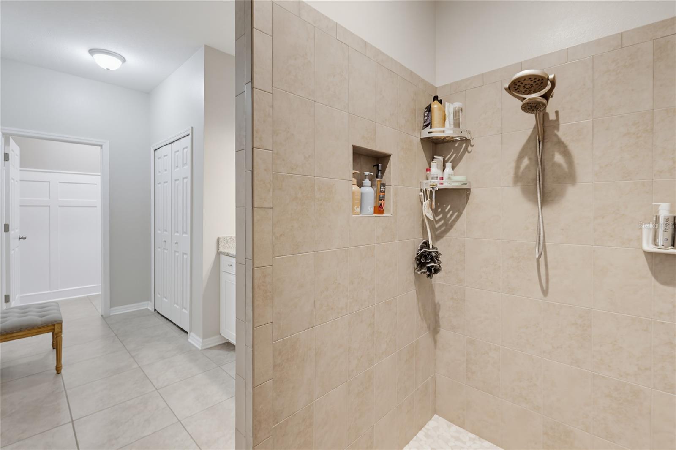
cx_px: 338
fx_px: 300
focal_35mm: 16
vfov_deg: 73.7
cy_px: 225
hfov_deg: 96.7
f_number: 13
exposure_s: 1/13
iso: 1600
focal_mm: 16
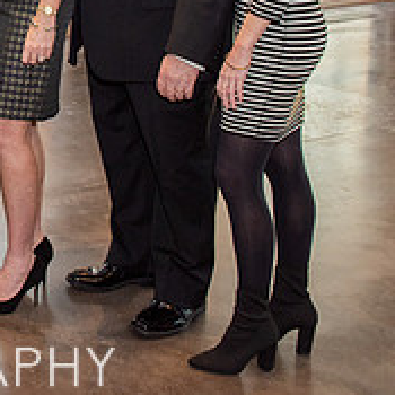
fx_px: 981
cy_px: -66
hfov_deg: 19.8
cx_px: -196
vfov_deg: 21.3
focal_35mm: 76
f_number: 4
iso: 640
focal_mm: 24
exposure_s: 1/250
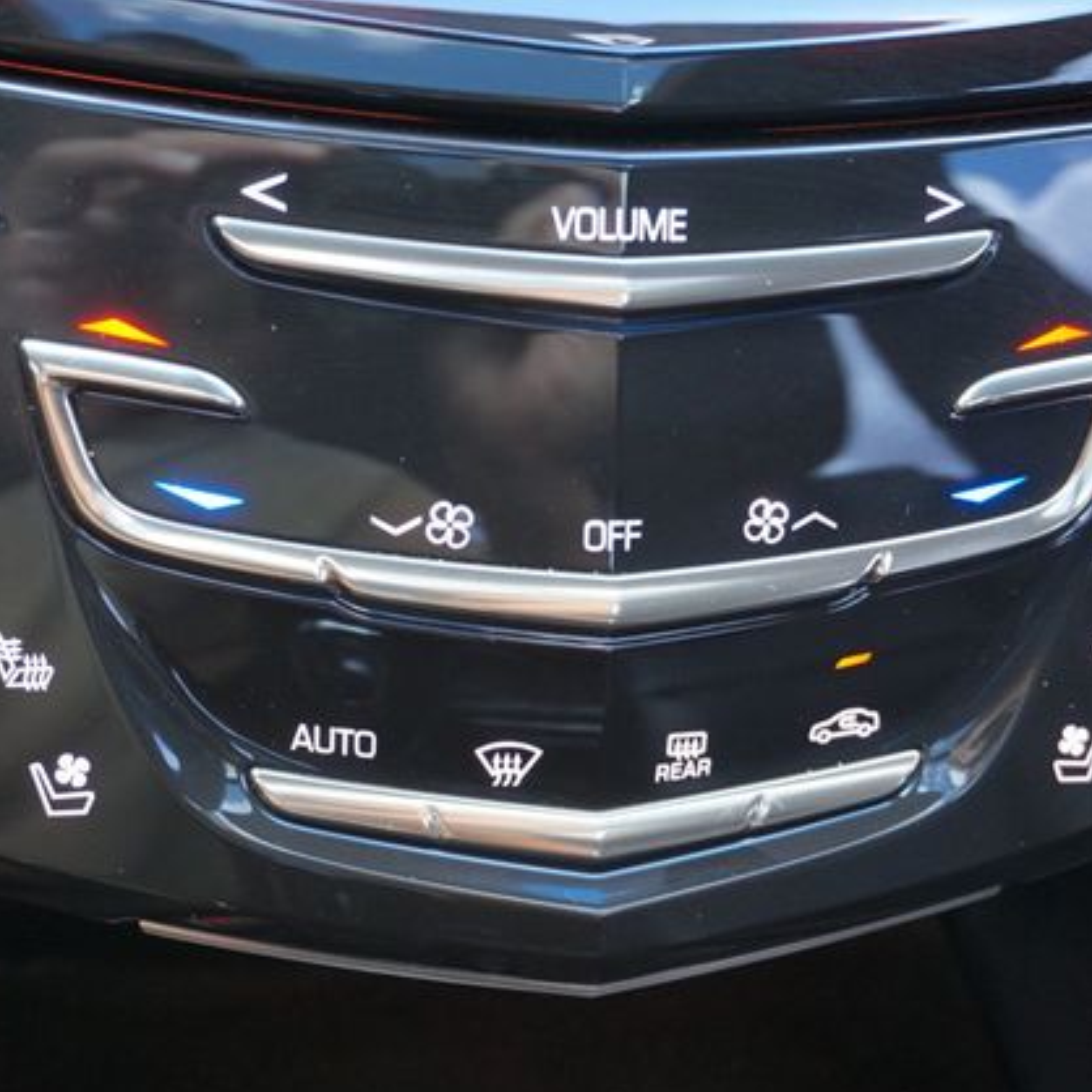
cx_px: 522
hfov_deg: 32.4
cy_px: 554
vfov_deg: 32.4
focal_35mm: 53
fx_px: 1879
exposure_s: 1/60
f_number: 4.5
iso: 500
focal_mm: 27
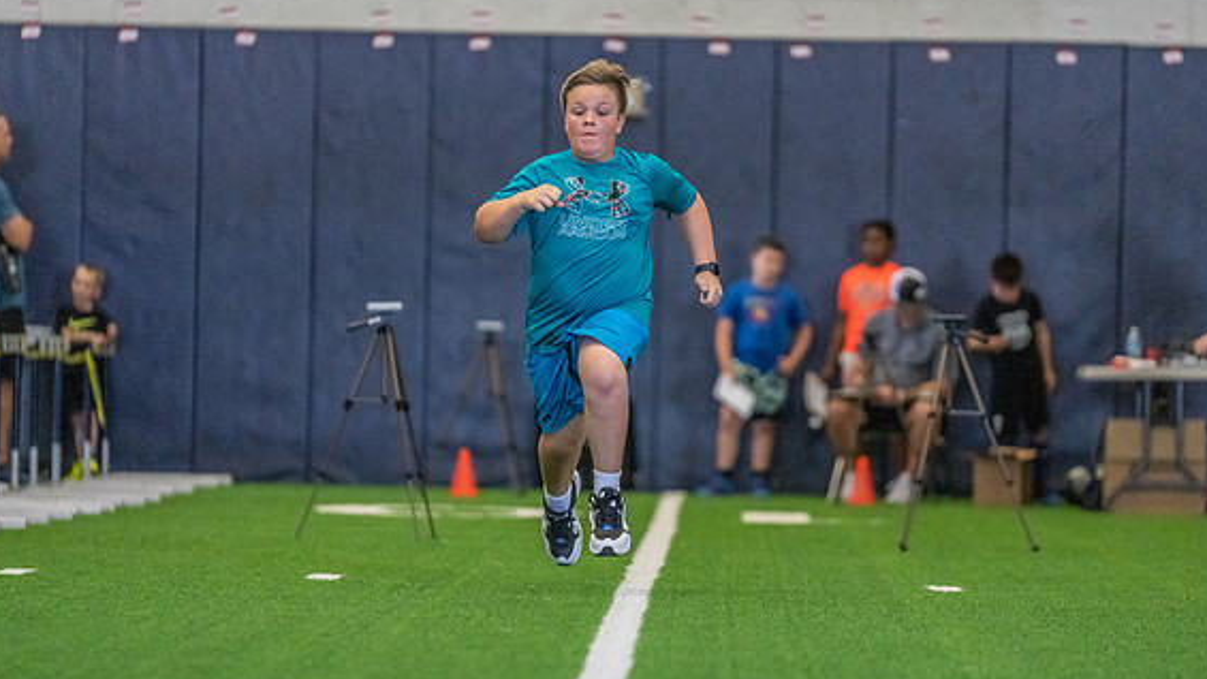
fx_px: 6882
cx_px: 607
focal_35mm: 215
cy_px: 330
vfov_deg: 5.7
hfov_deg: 10.0
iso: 10000
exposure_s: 1/1000
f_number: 2.8
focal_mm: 200
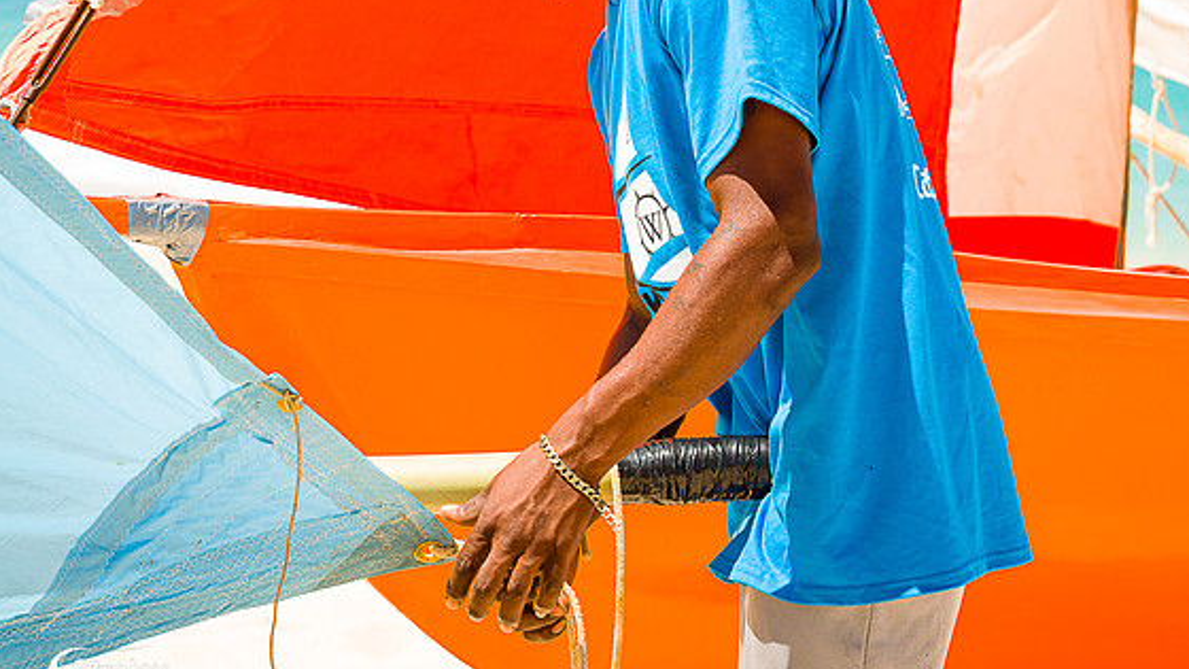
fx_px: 2869
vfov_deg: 13.3
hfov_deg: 23.4
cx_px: 698
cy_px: 246
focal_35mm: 91
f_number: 8
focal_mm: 72
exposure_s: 1/320
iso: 200
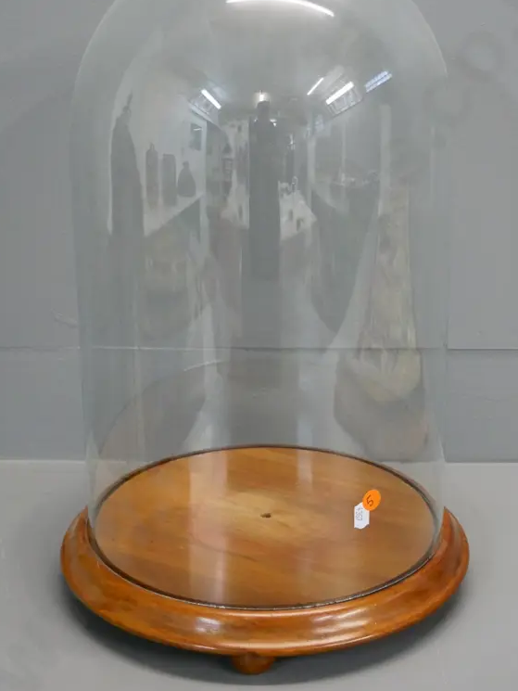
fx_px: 1097
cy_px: 313
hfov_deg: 26.5
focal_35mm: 55
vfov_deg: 34.9
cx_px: 288
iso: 3200
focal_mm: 20
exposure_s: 1/100
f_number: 5
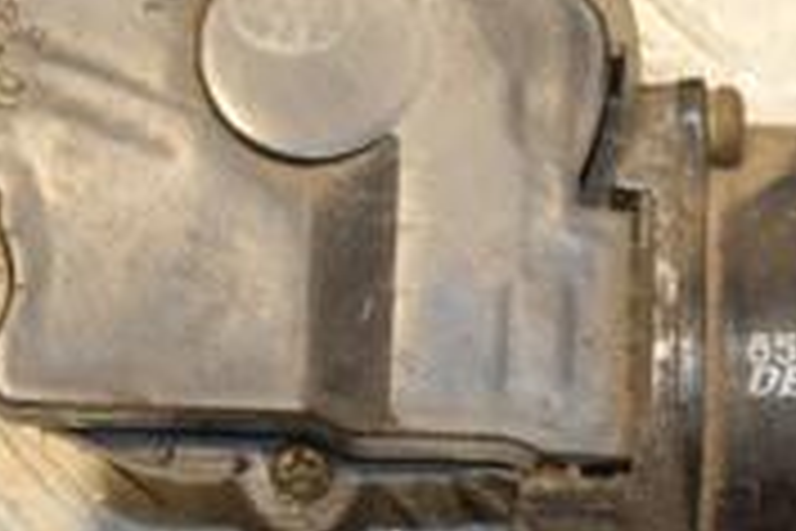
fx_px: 5616
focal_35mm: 254
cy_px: 212
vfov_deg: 5.4
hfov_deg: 8.1
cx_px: 598
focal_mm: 50
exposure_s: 1/200
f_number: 7.1
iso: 800
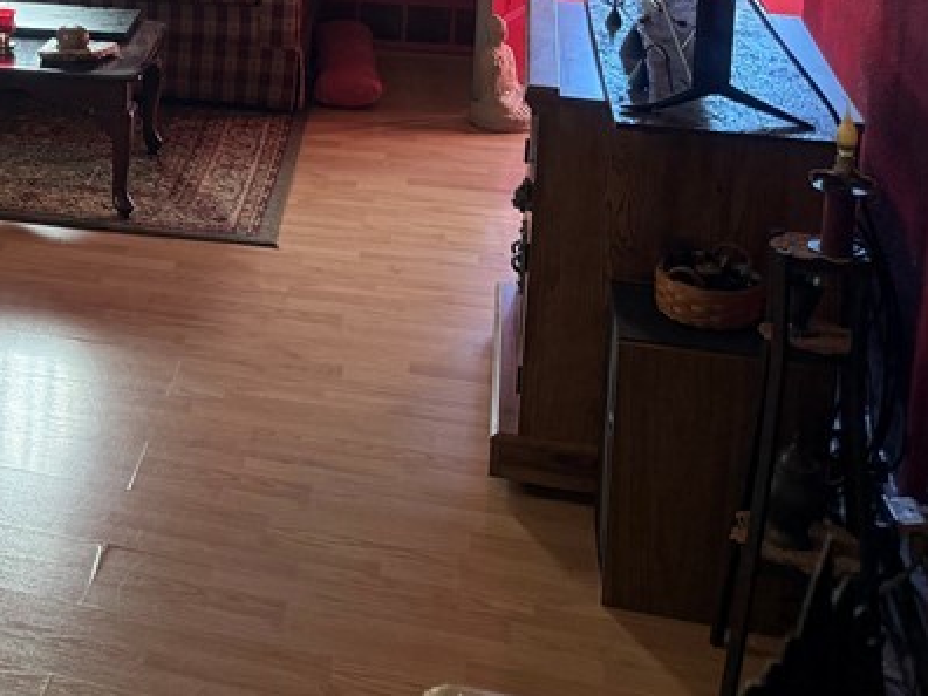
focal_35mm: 62
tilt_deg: -9.5
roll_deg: +1.7
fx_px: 1662
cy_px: -89
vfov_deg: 22.2
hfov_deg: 26.6
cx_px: -265
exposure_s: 1/117
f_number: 1.78
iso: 200
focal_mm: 6.76
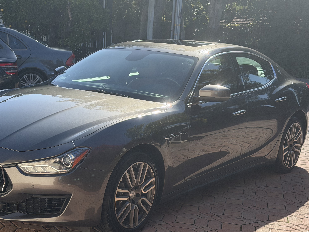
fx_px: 580
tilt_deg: -10.7
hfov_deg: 29.7
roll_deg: -2.3
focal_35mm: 65
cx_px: 119
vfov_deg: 22.5
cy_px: 146
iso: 100
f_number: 1.78
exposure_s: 1/3891
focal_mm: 6.76
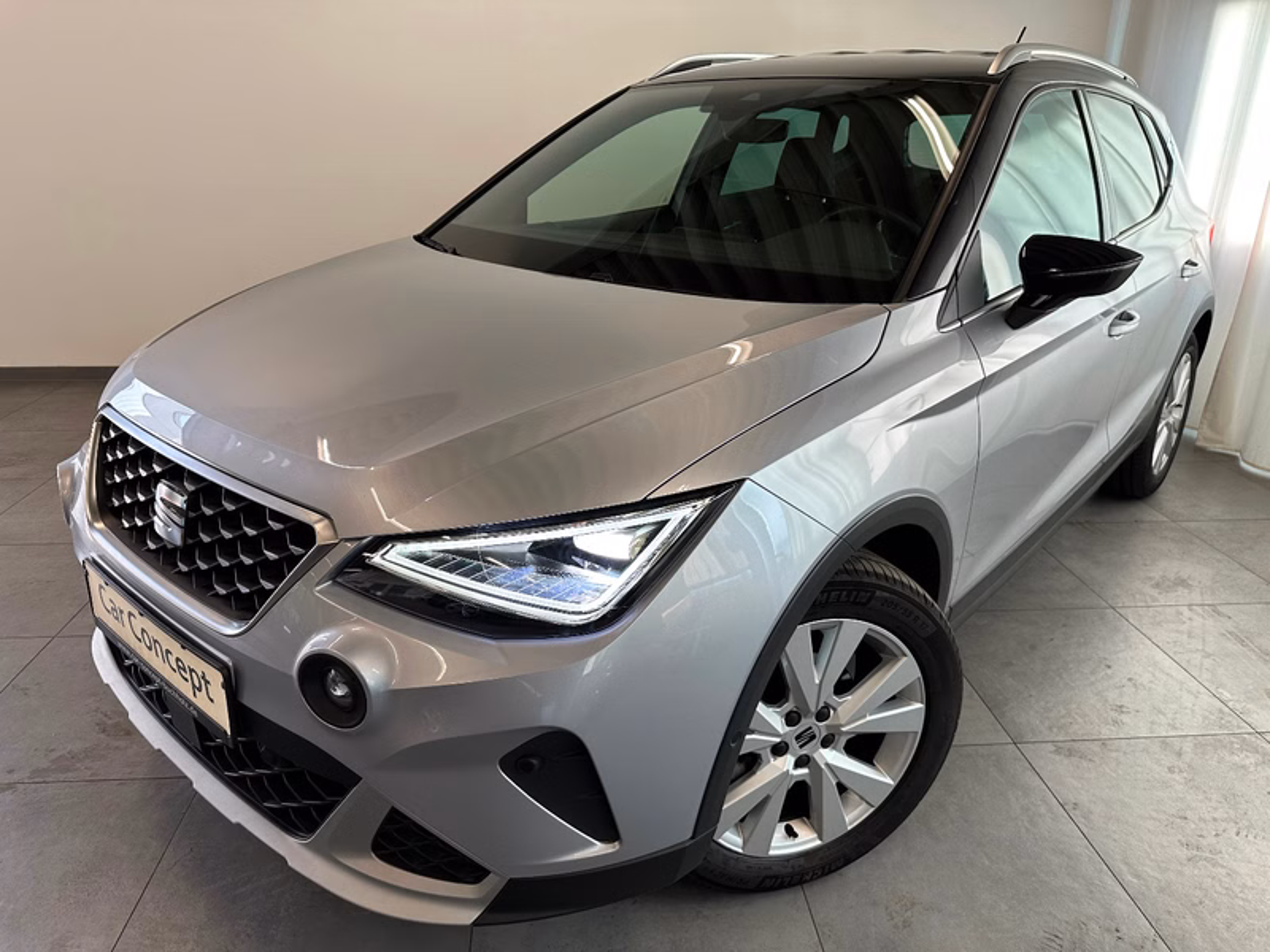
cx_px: 635
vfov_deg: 56.8
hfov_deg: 71.6
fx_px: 881
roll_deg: -1.2
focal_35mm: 24
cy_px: 476
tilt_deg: -21.7
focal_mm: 6.86
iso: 100
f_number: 1.78
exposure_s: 1/100
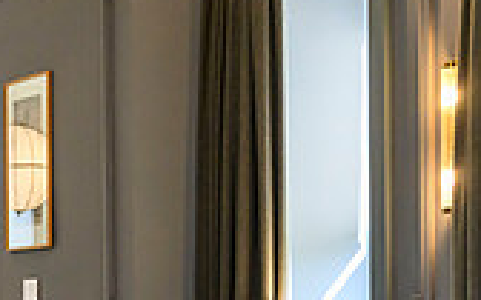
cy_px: 510
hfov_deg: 11.0
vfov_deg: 7.1
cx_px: -329
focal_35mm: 180
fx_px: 2360
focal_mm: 51
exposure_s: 1/400
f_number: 4.5
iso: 5000
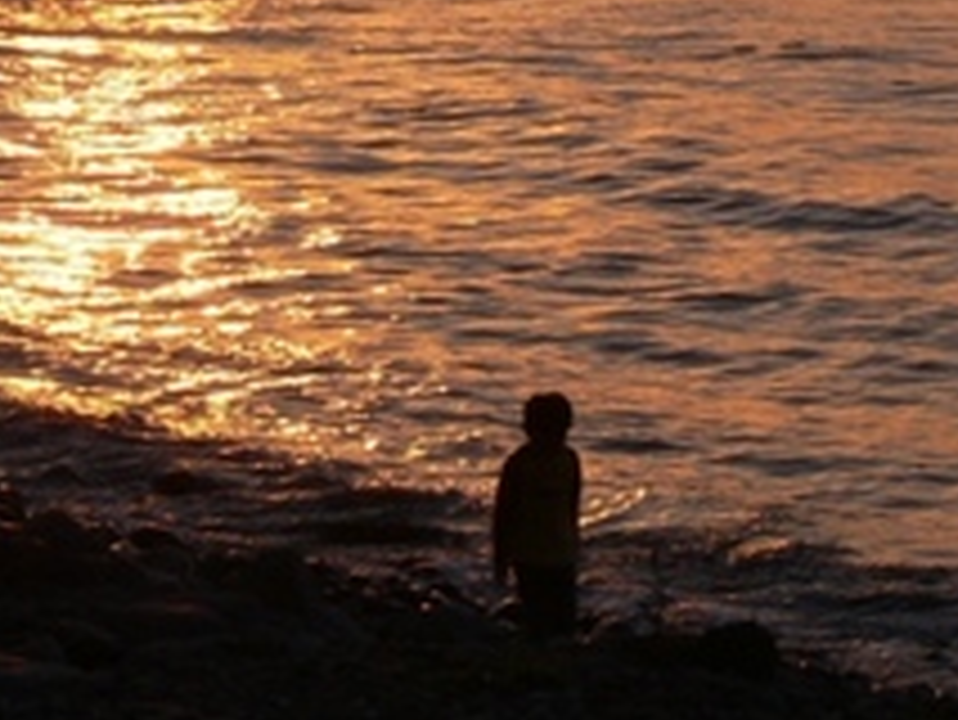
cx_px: 918
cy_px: -346
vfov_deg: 4.4
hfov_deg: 5.8
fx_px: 9359
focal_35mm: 338
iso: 80
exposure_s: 1/400
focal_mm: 20.2
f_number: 5.6
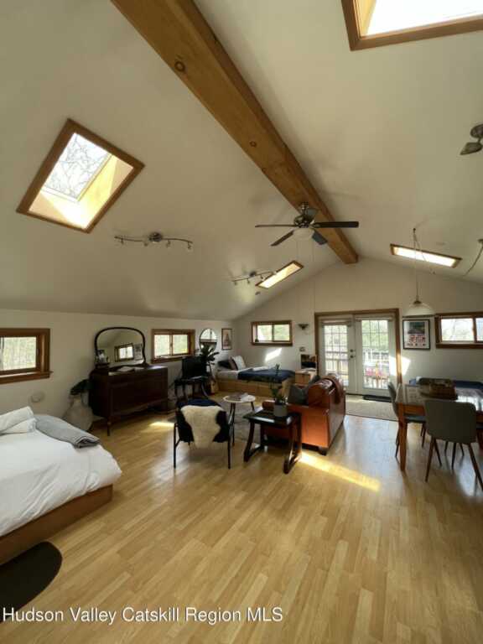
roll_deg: +1.4
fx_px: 242
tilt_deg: +5.0
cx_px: 242
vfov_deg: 106.2
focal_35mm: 13
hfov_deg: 89.9
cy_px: 322
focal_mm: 1.57
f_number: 1.8
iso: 100
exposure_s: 1/99
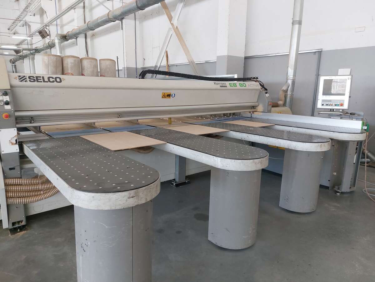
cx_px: 188
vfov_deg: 56.8
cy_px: 141
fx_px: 260
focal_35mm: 24
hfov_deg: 71.6
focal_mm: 5.23
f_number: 1.8
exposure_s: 1/100
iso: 250
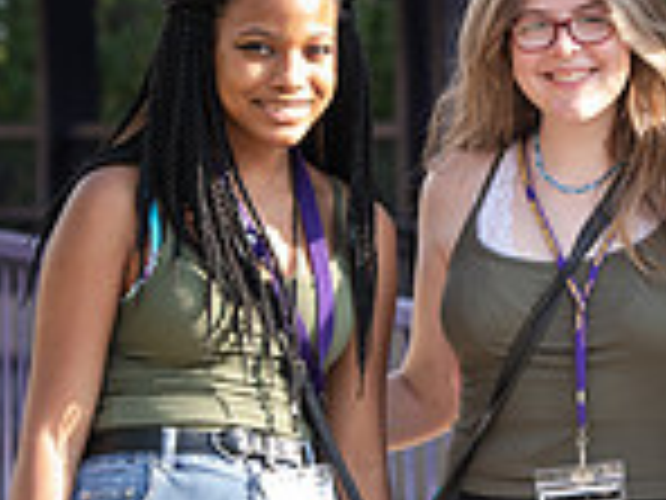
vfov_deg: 3.5
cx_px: 603
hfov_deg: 4.7
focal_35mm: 423
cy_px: 25
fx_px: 8138
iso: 320
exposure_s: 1/200
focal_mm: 112
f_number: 5
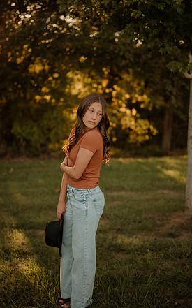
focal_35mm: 52
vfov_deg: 38.9
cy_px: 154
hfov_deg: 24.8
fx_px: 436
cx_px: 96
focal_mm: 50
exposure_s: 1/640
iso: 250
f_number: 2
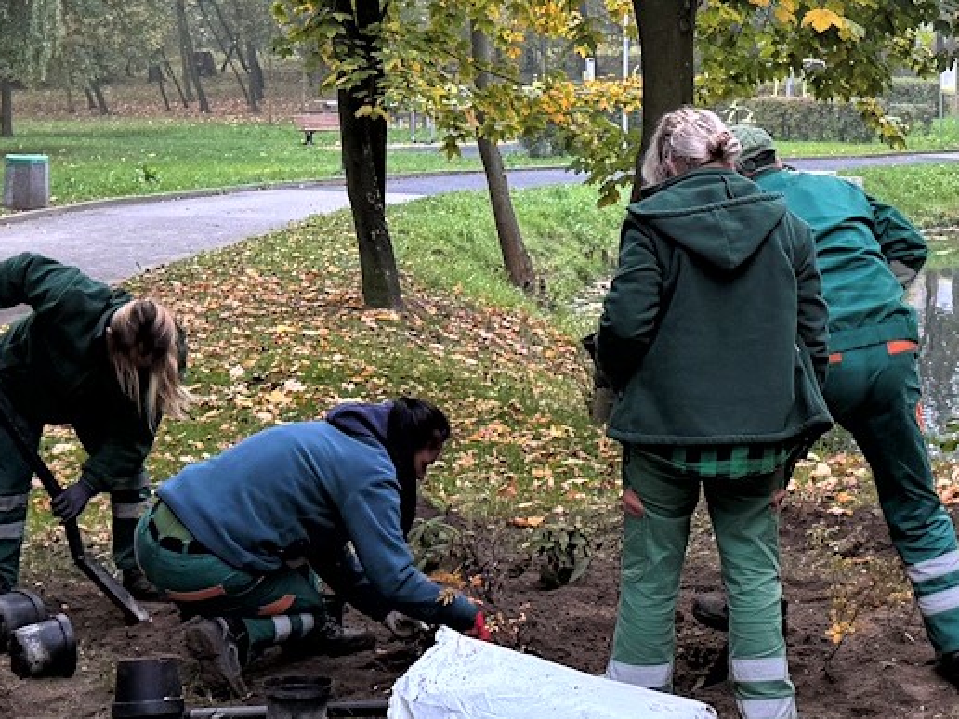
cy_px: 203
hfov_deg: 20.3
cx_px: 1017
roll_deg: -0.9
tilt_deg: -2.7
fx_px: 2576
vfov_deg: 15.8
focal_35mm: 93
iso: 200
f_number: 1.78
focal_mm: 6.76
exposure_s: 1/79
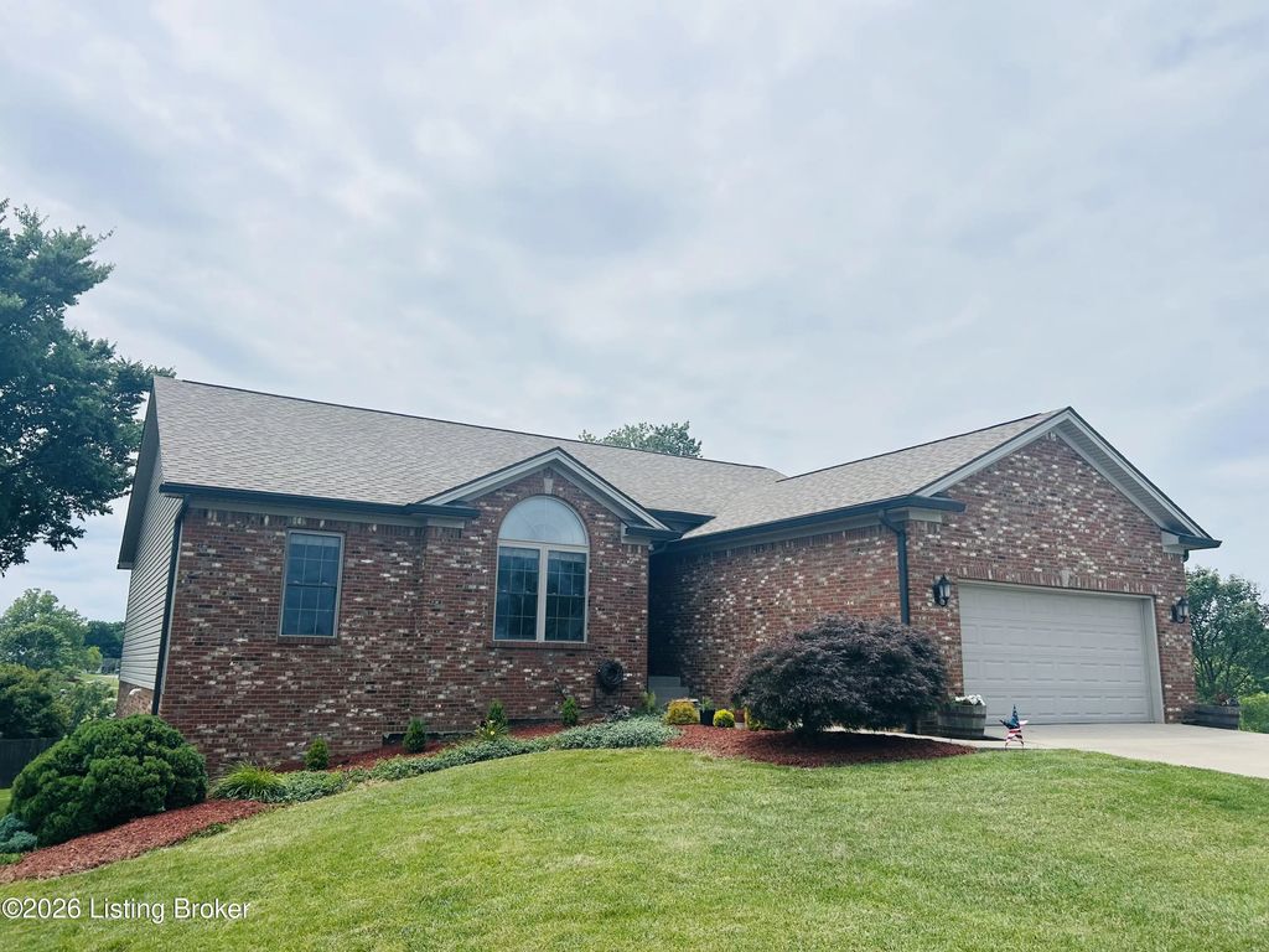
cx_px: 634
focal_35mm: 26
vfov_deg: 53.1
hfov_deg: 67.3
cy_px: 476
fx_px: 953
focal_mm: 5.7
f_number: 1.5
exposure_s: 1/11364
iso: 50
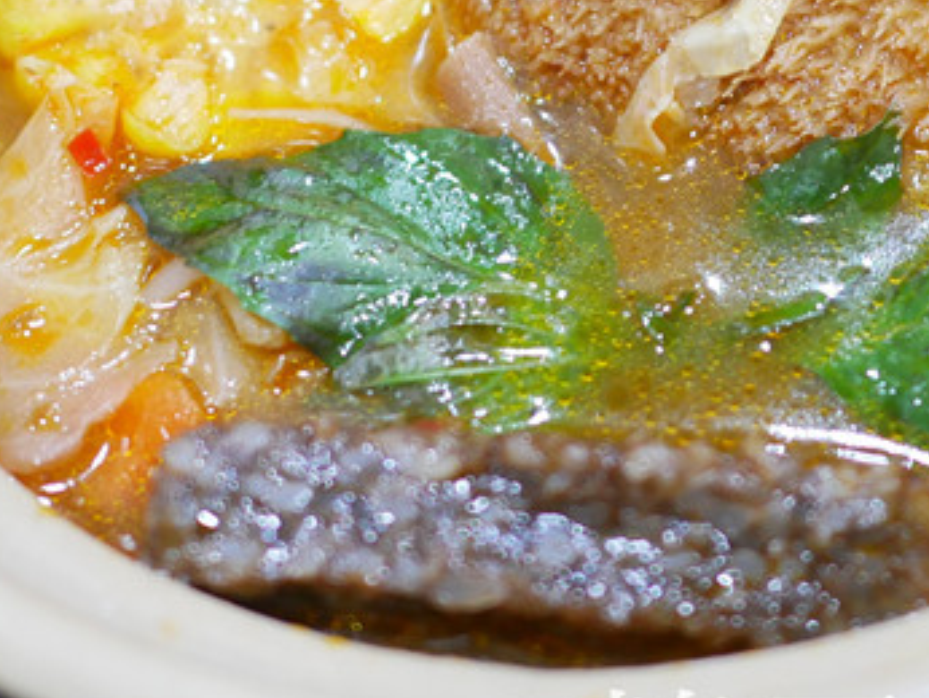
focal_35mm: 78
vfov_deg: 18.4
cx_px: 695
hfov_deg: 24.7
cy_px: -9
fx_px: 2095
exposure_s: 1/60
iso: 800
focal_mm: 15
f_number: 1.7
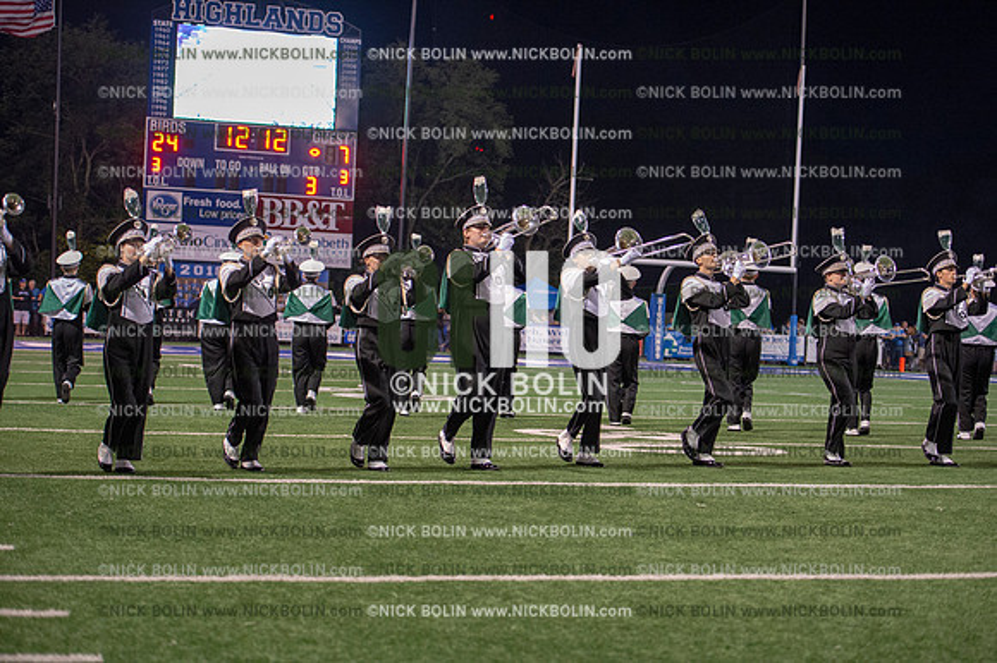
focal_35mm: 70
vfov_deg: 19.4
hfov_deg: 28.9
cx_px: 498
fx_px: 1937
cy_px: 332
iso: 4000
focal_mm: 70
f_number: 2.8
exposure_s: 1/250
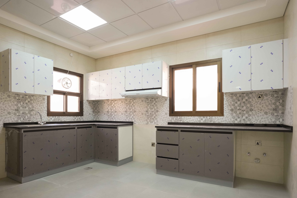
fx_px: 165
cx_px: 148
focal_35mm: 20
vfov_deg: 61.9
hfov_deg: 84.0
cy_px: 99
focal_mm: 20
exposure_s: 1/200
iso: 2000
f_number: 4.5
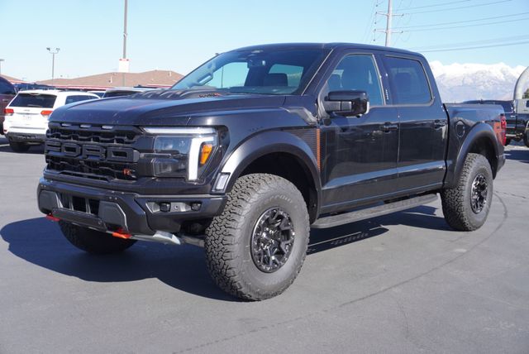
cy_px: 177
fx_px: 618
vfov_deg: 32.0
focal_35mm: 42
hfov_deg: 46.4
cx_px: 264
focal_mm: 28
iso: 100
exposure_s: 1/160
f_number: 7.1
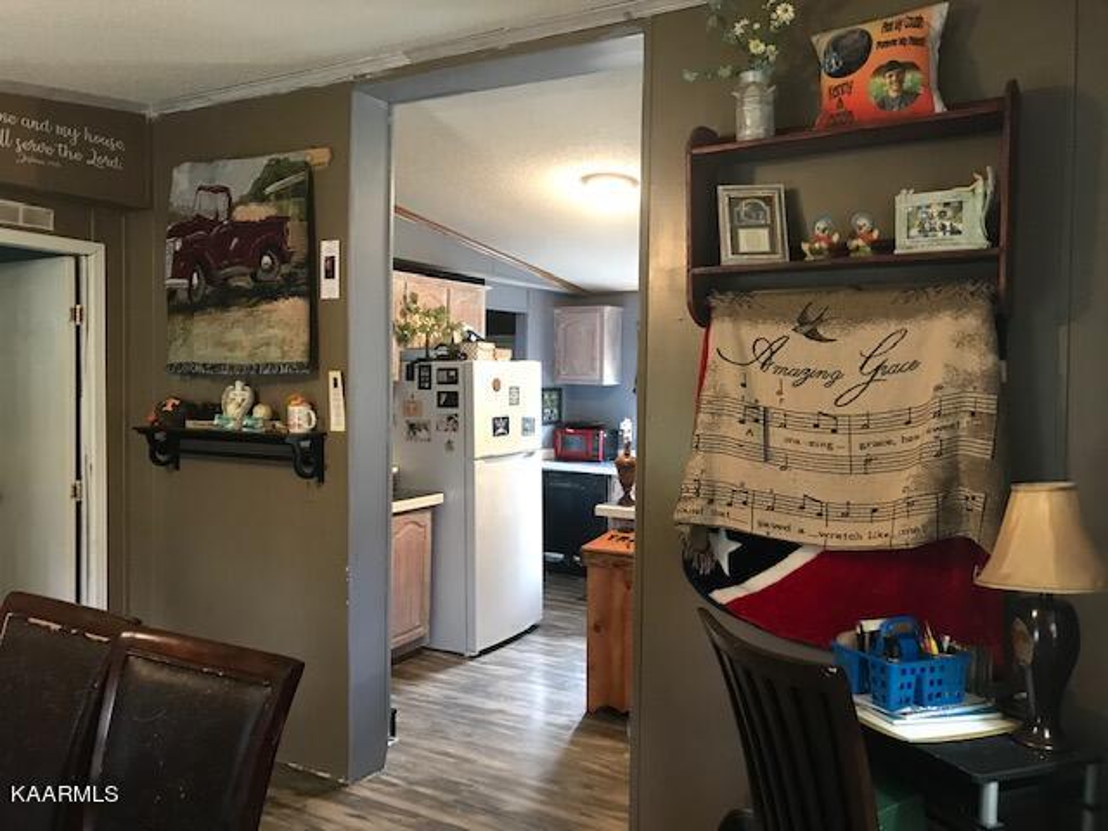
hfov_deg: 63.4
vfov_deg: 49.7
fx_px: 896
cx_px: 554
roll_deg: -1.1
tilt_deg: -1.4
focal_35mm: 28
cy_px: 416
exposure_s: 1/13
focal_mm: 3.99
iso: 100
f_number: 1.8
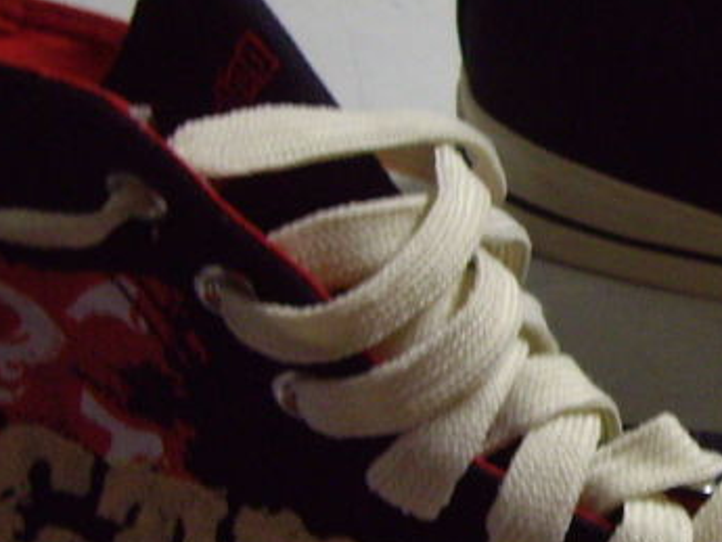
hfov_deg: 17.5
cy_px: 333
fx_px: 2295
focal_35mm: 110
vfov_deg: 13.5
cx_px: 705
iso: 200
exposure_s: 1/10
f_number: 2.7
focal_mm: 6.2
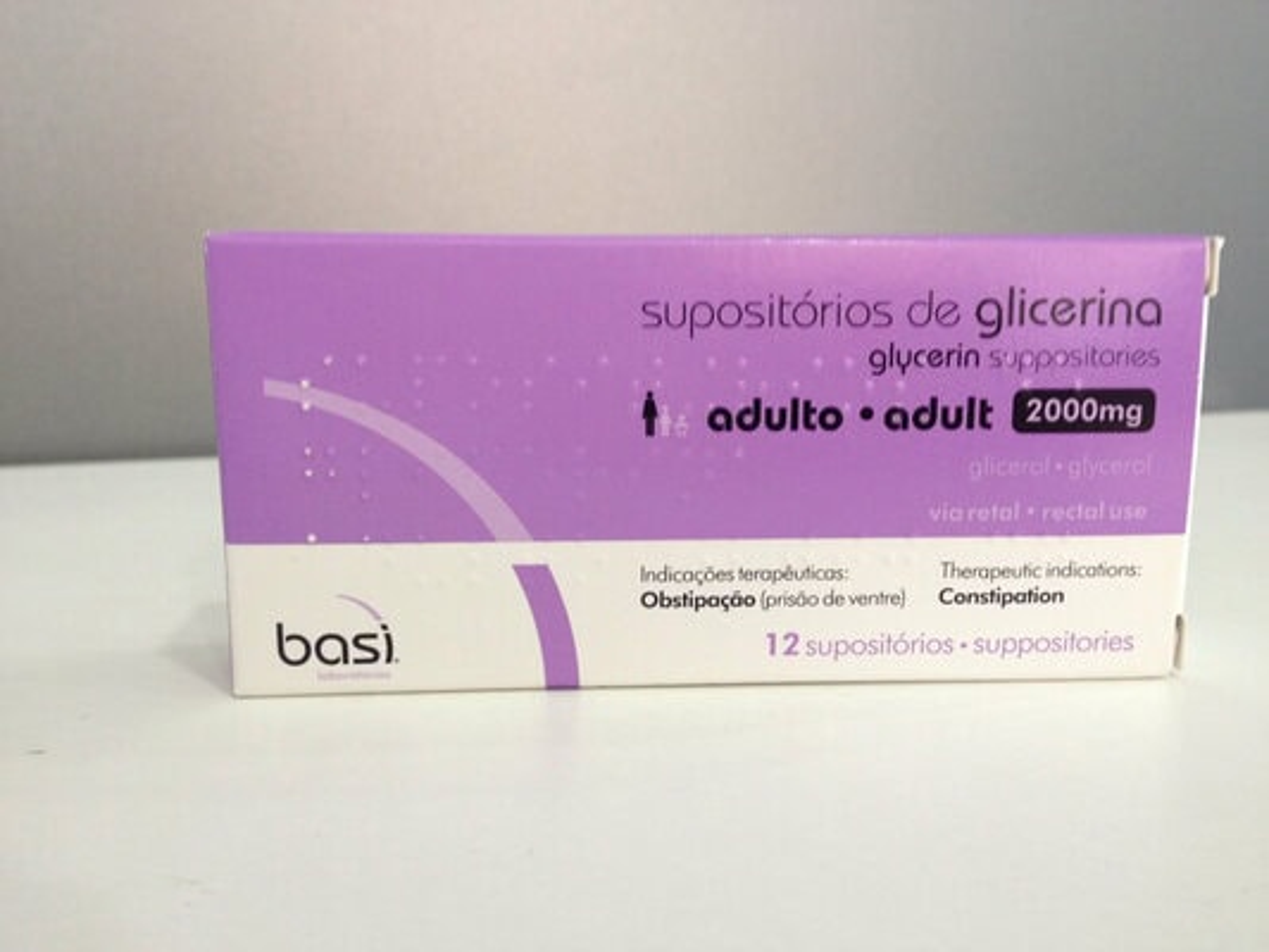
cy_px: 476
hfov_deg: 52.6
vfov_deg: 40.7
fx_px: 1283
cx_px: 634
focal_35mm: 35
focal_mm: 4.3
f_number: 2.4
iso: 80
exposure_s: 1/20
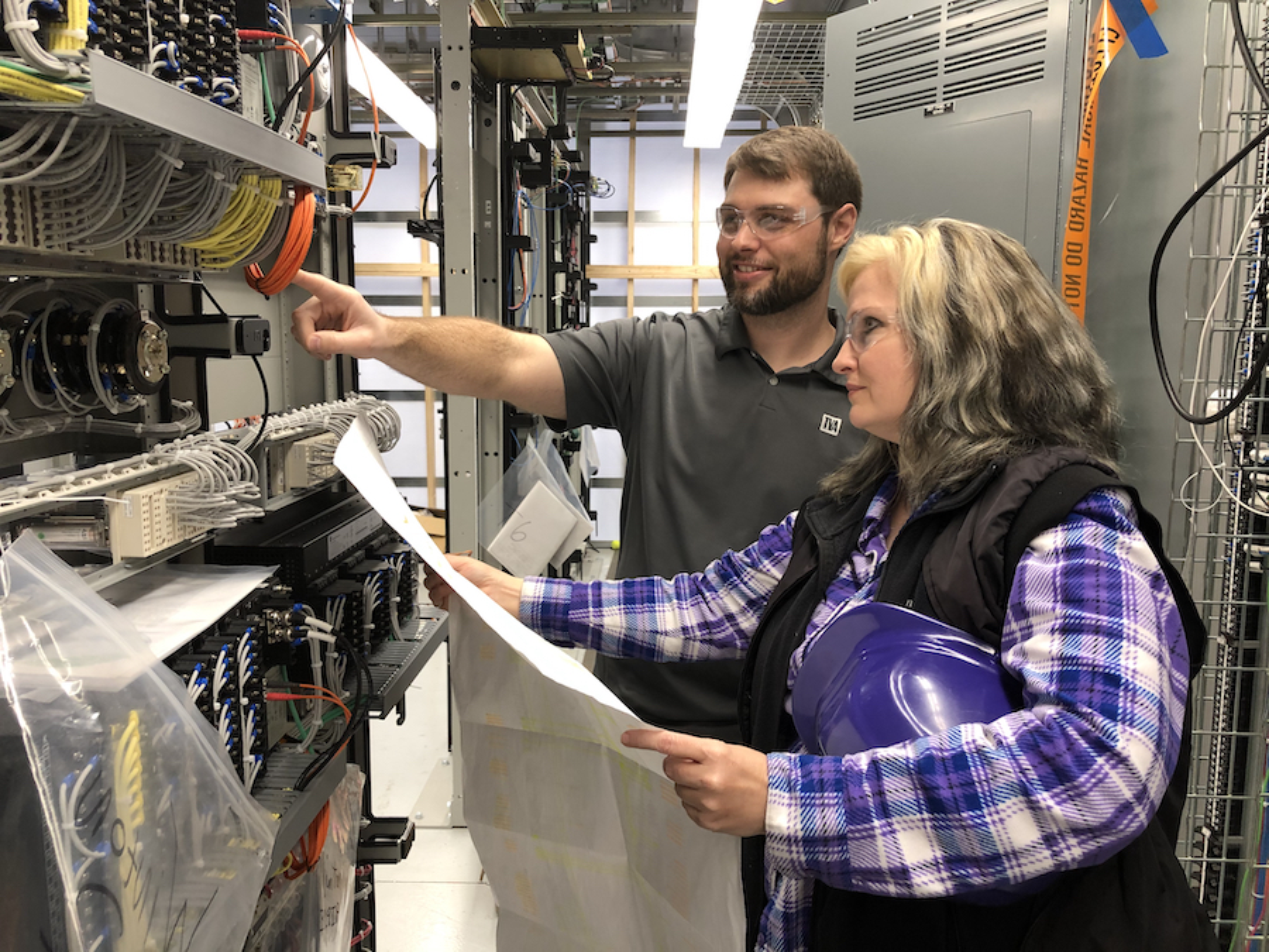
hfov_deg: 63.4
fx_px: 1026
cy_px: 476
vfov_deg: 49.7
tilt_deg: -8.1
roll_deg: -1.1
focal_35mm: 28
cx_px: 634
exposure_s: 1/30
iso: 32
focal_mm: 3.99
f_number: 1.8
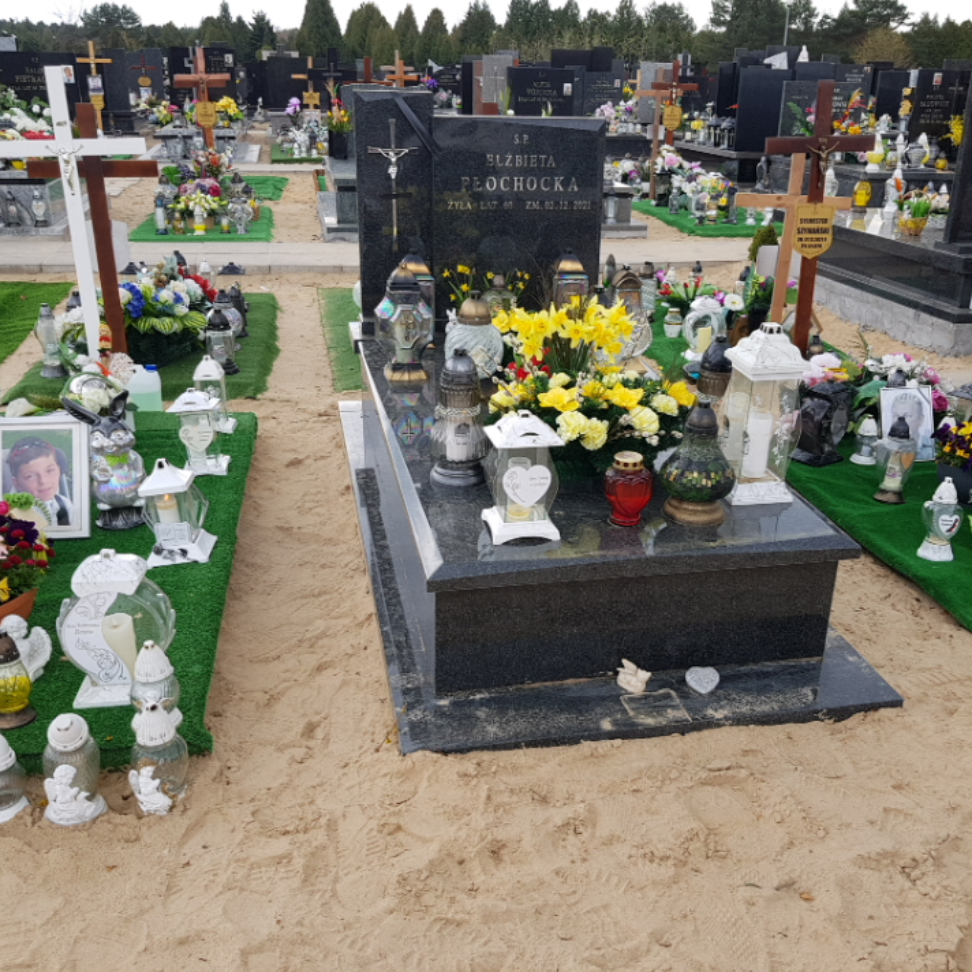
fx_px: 985
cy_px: 489
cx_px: 537
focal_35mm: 31
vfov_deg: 52.5
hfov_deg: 52.4
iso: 40
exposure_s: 1/578
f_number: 1.7
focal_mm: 4.2
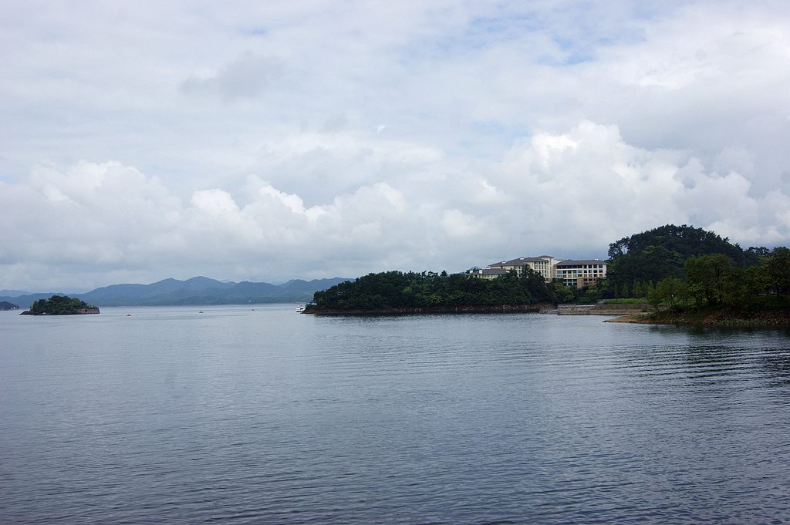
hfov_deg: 49.6
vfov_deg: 34.2
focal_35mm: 39
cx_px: 395
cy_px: 262
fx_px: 855
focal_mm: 26
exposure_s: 1/320
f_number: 11
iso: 100
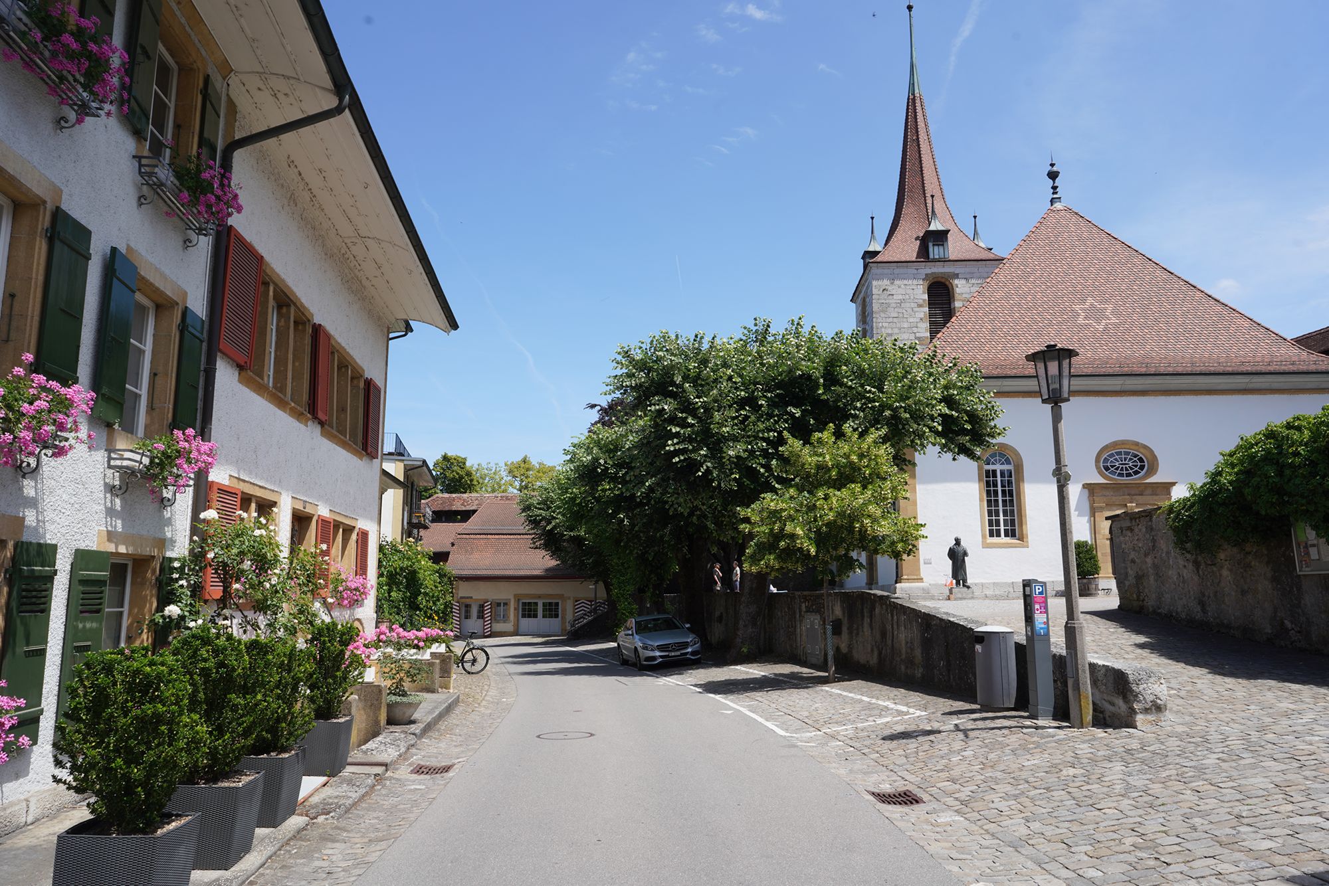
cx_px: 664
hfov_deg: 73.7
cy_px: 443
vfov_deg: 53.1
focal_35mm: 24
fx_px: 886
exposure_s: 1/100
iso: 100
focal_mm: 24
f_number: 13
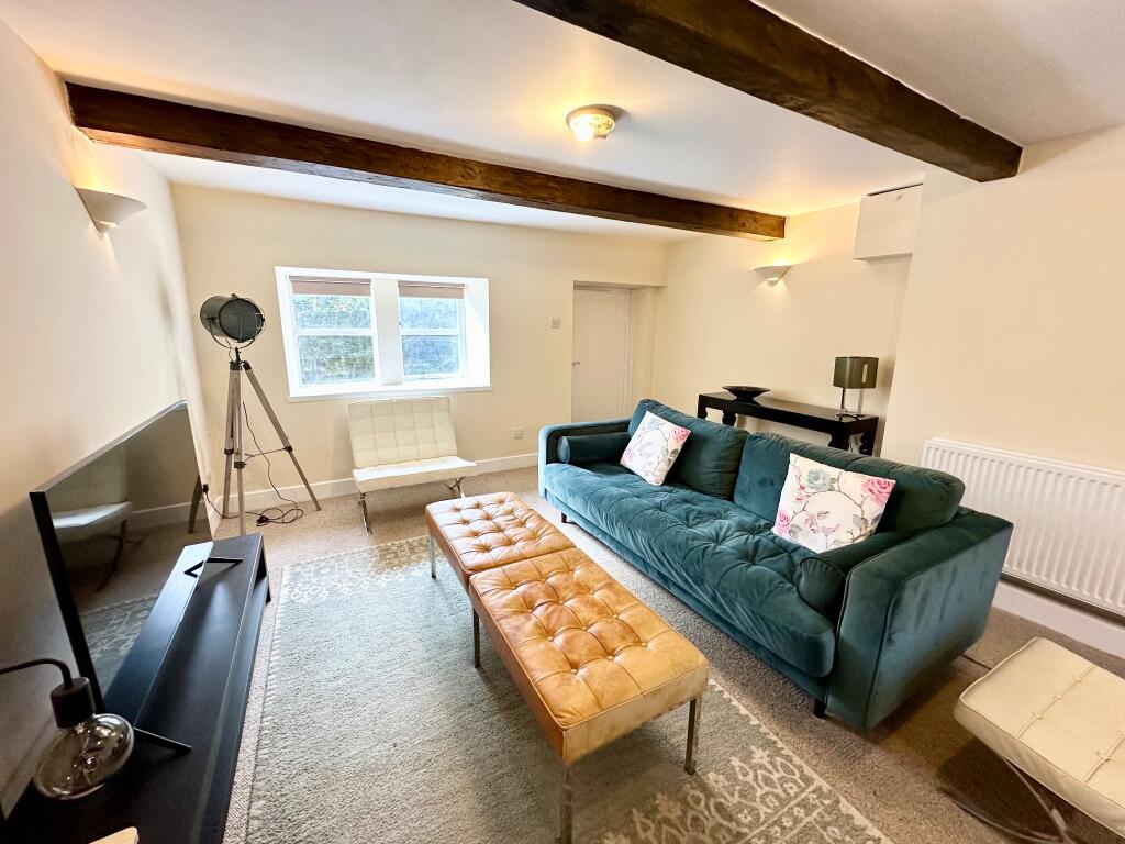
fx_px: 455
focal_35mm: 14
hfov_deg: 102.1
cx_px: 562
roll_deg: -0.2
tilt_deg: -12.9
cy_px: 422
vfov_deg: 85.7
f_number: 2.2
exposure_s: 1/100
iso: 160
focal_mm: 2.22
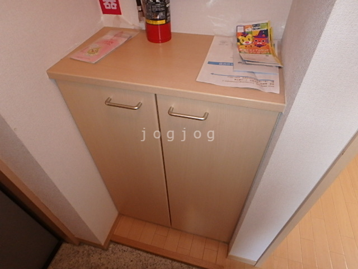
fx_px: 217
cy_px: 134
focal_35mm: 21
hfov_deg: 79.0
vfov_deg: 63.4
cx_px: 179
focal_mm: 3.7
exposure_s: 1/30
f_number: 3.5
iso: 400
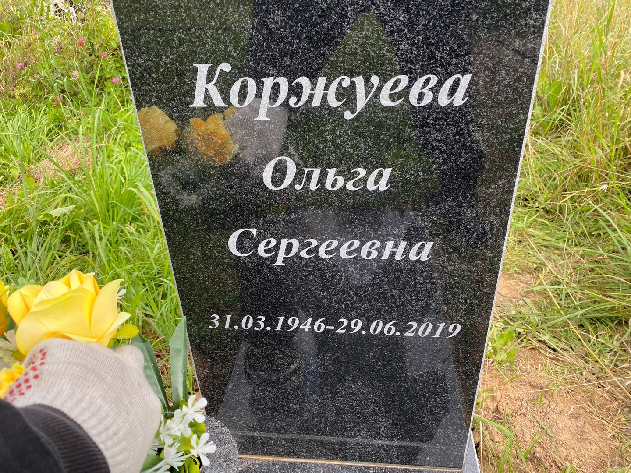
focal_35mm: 26
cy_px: 236
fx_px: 474
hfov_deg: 67.3
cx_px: 316
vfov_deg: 53.1
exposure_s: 1/412
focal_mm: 4.25
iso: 32
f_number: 1.8
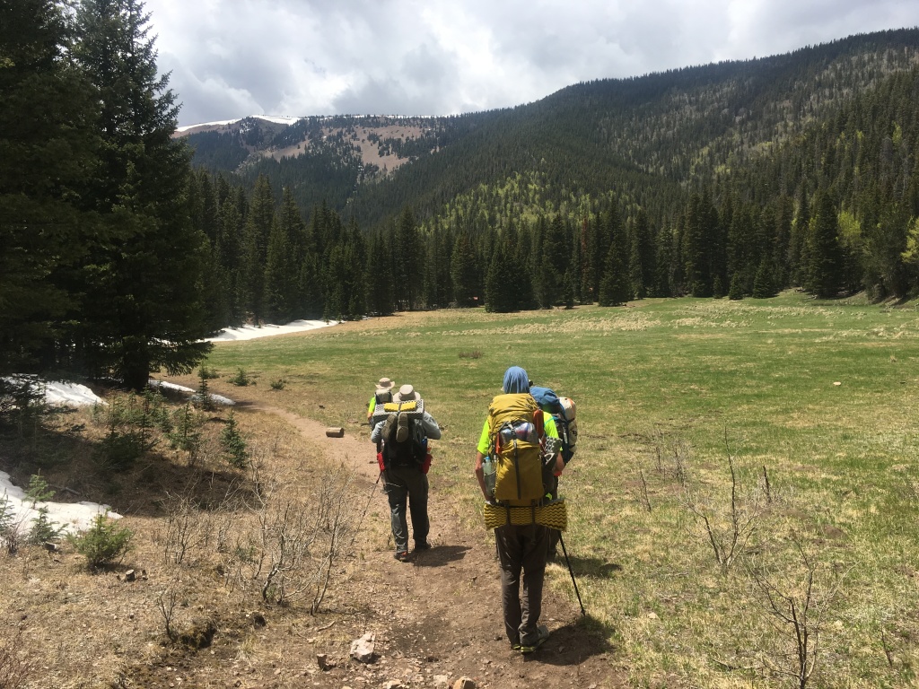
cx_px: 460
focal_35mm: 29
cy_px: 344
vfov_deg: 48.2
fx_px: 770
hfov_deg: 61.7
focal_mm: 4.15
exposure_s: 1/1923
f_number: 2.2
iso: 25
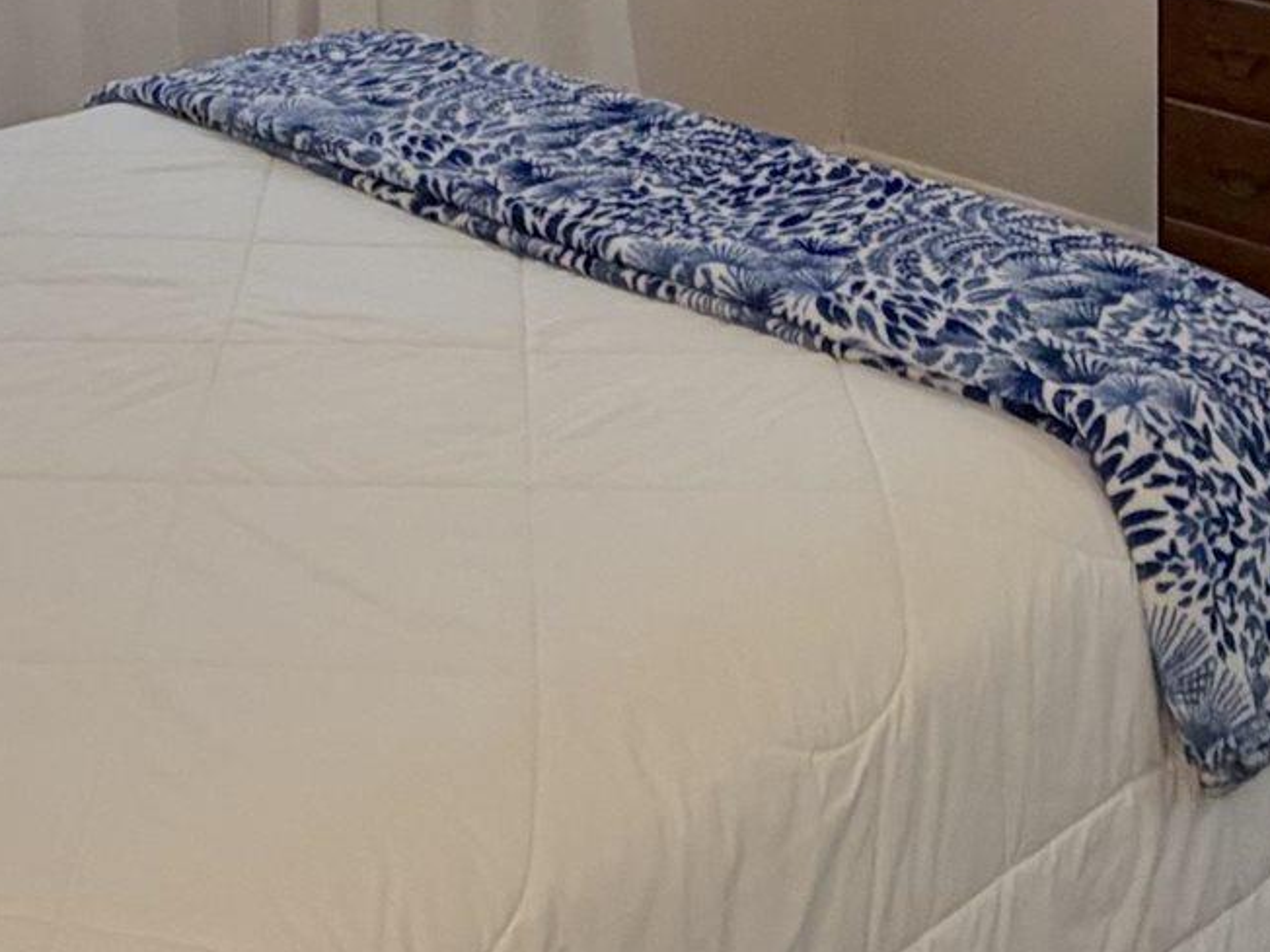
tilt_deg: -1.0
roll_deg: +0.6
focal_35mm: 66
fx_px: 2421
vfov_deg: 18.7
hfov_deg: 29.4
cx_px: 705
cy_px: -617
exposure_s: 1/60
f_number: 2.2
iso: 250
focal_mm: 2.22
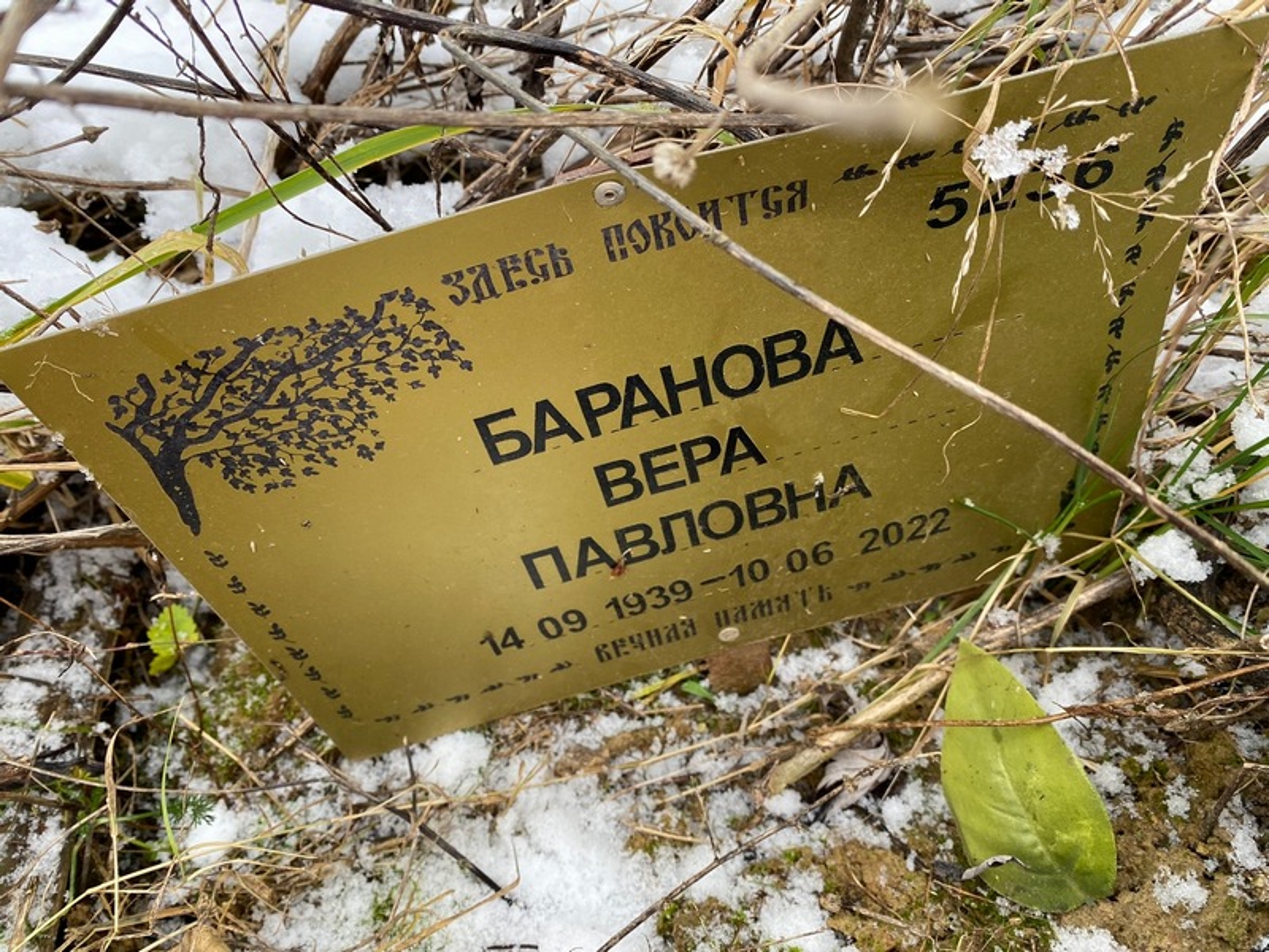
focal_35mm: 26
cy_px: 476
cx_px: 634
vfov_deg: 53.1
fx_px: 953
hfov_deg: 67.3
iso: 80
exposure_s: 1/121
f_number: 1.8
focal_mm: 4.25
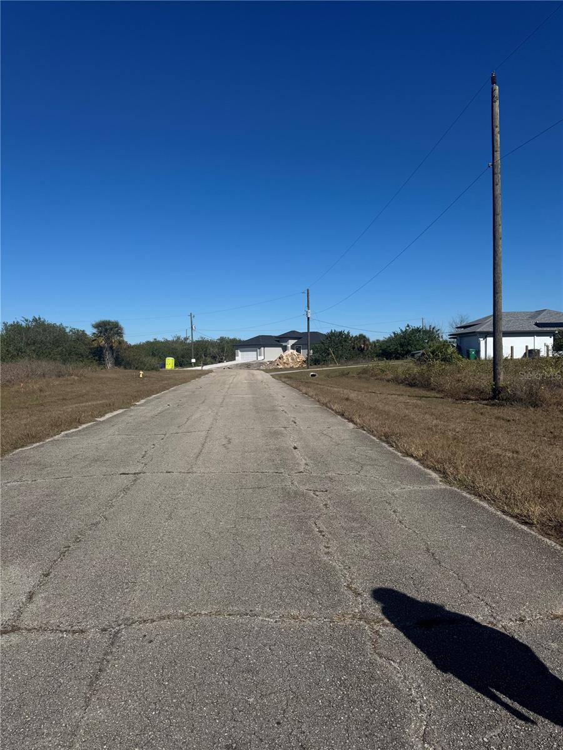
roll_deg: +0.3
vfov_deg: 71.6
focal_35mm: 24
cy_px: 375
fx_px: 520
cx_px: 282
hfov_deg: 56.8
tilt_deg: -1.4
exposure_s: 1/7937
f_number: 1.78
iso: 80
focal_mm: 6.76
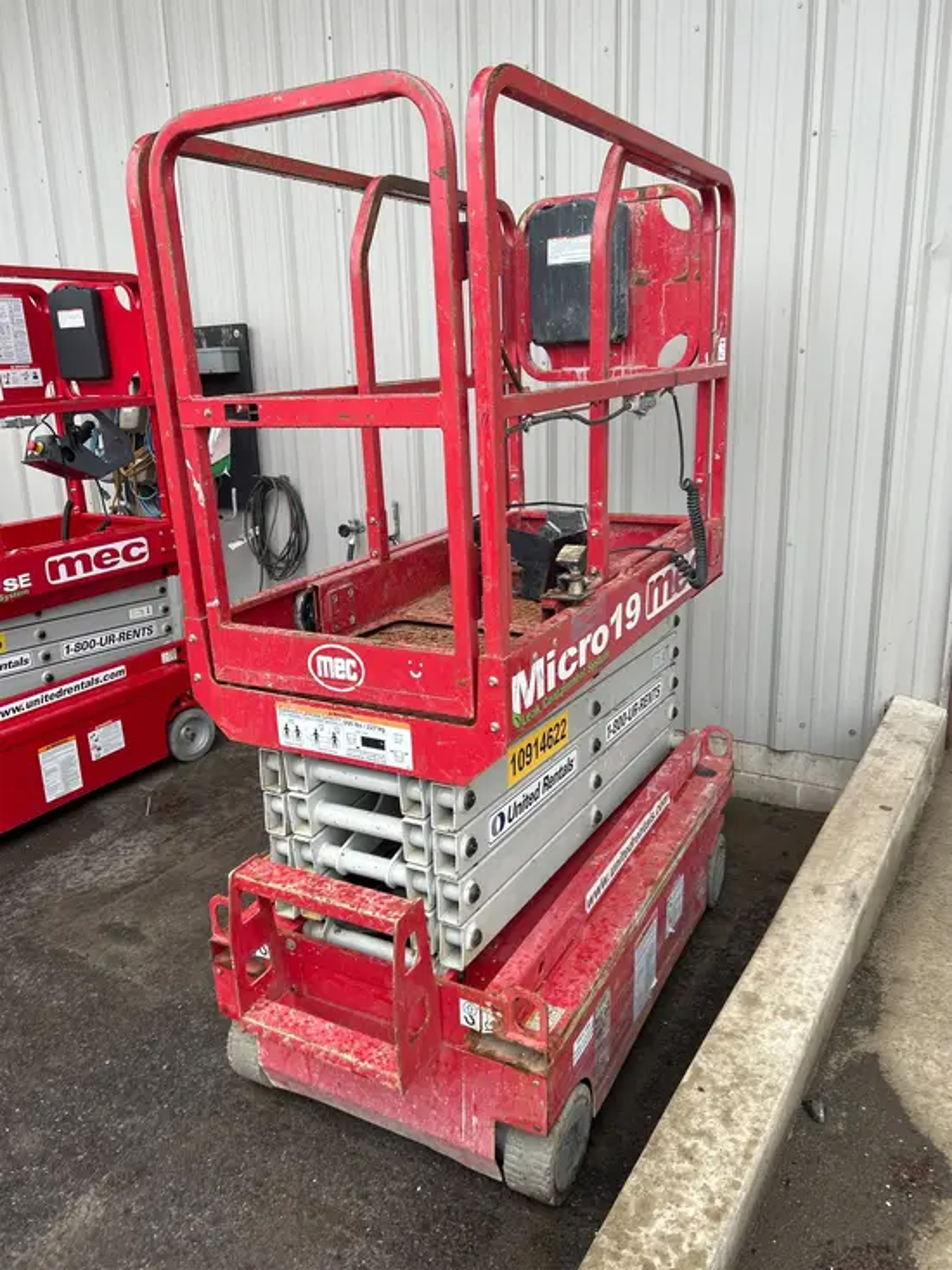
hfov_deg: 53.1
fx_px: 953
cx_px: 476
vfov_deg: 67.3
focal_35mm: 26
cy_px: 635
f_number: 1.5
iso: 50
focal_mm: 5.7
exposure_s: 1/238
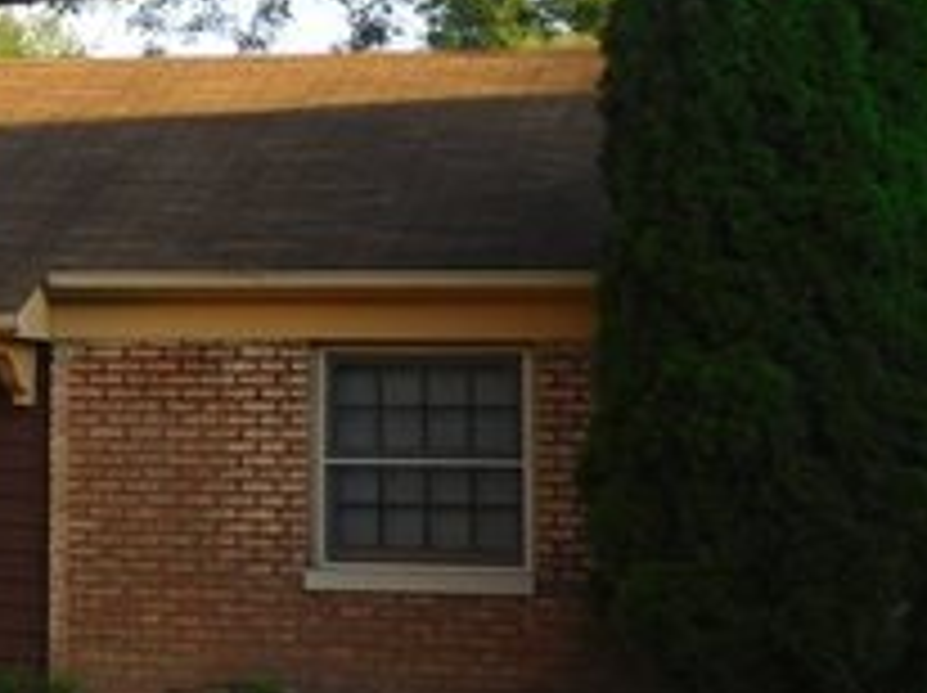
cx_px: -418
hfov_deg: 13.4
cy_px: 148
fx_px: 3745
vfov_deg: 10.5
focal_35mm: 140
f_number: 4
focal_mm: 8
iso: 125
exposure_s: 1/200
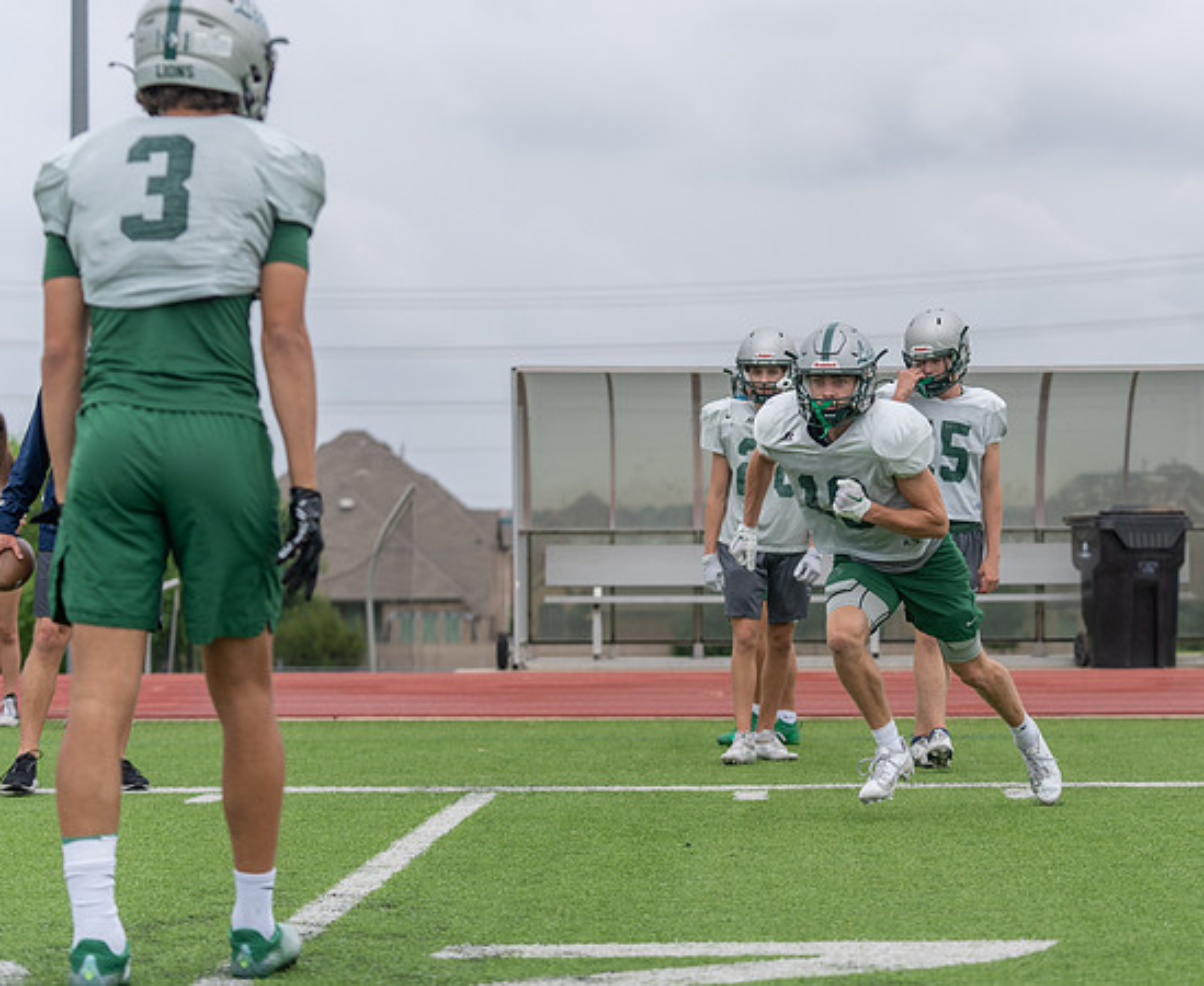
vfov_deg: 13.3
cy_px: 575
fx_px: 4221
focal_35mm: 117
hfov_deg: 16.2
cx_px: 865
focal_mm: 85
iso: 200
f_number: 3.5
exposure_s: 1/1250
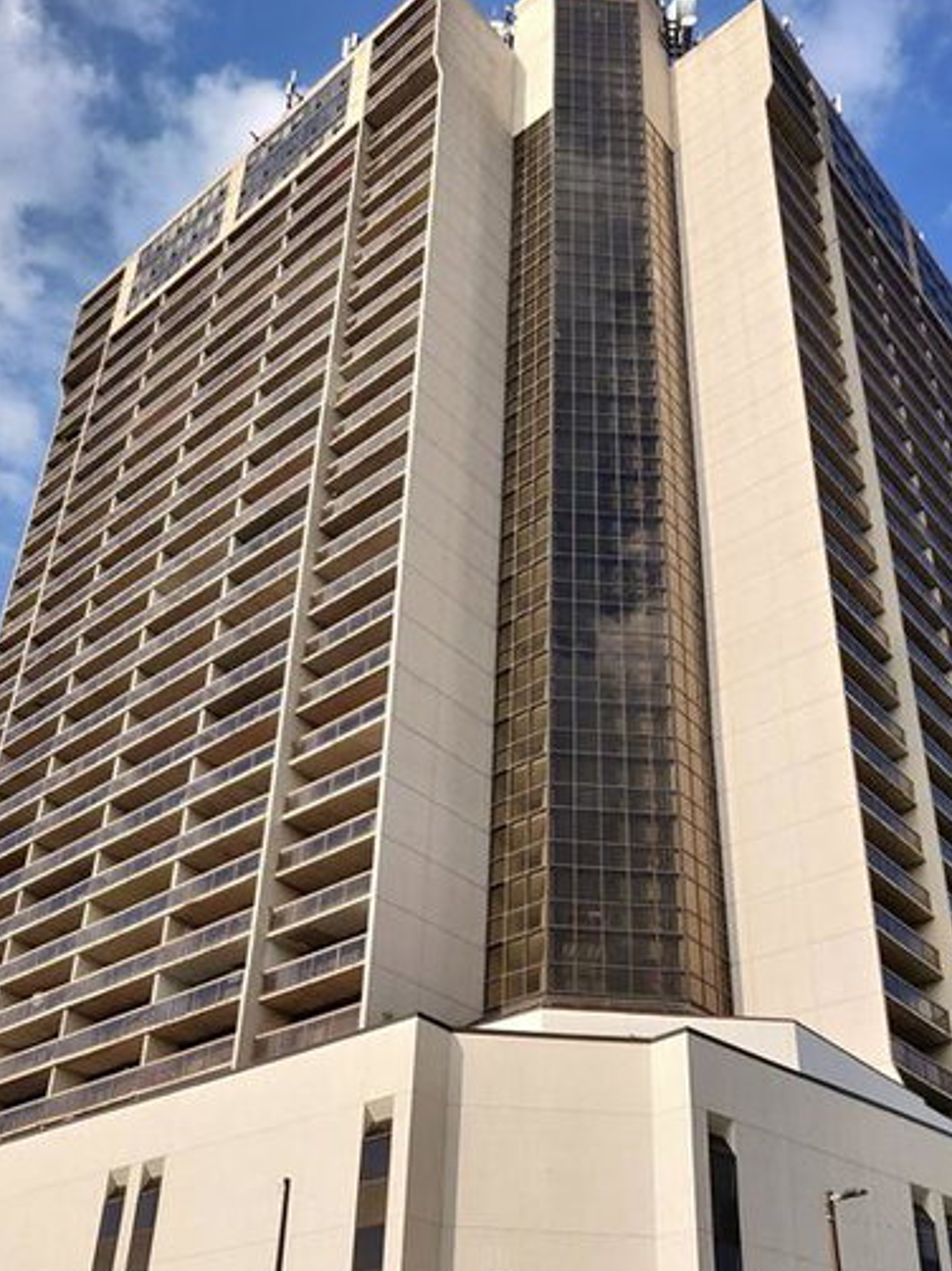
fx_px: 1248
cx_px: 519
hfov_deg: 41.7
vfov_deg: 53.4
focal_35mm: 34
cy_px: 796
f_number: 1.7
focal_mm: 4.25
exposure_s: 1/2000
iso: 100
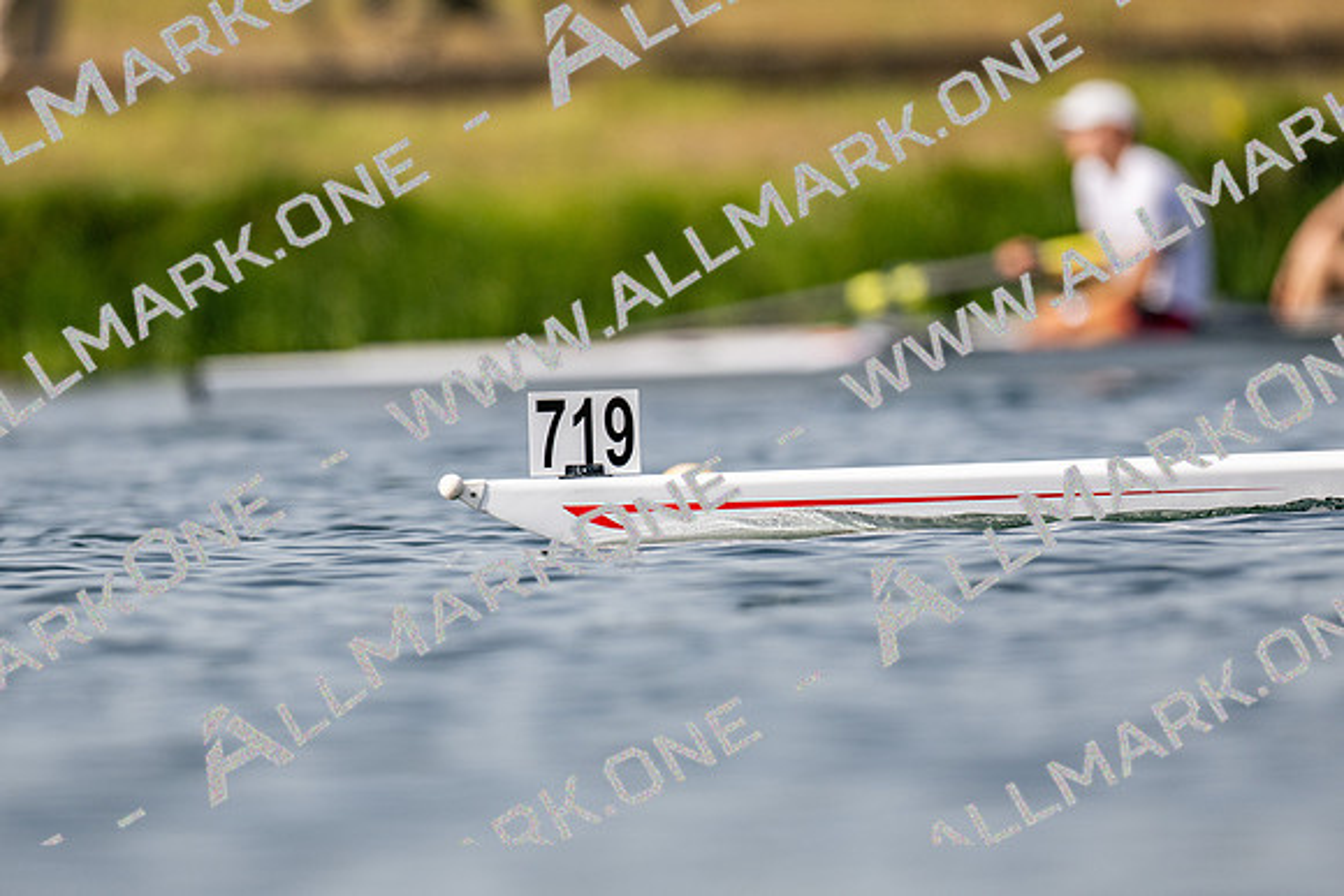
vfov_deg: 1.5
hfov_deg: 2.3
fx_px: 33624
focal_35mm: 900
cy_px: 448
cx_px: 672
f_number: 4
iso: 125
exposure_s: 1/2500
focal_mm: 600
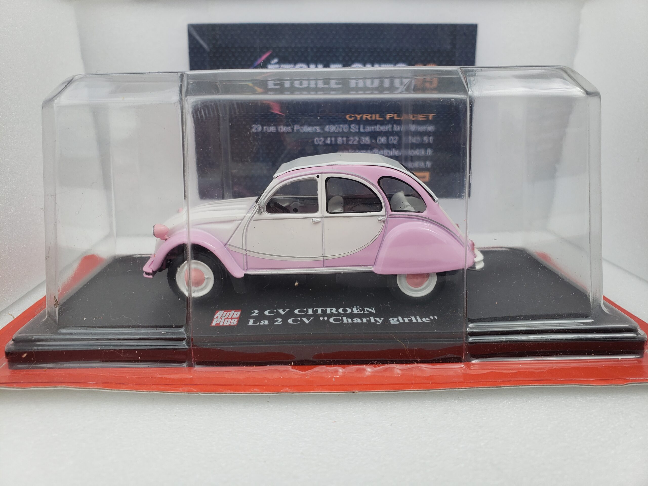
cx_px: 324
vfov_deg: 53.1
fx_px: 487
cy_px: 243
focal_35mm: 26
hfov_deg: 67.3
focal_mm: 4.3
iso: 50
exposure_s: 1/542
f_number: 2.4
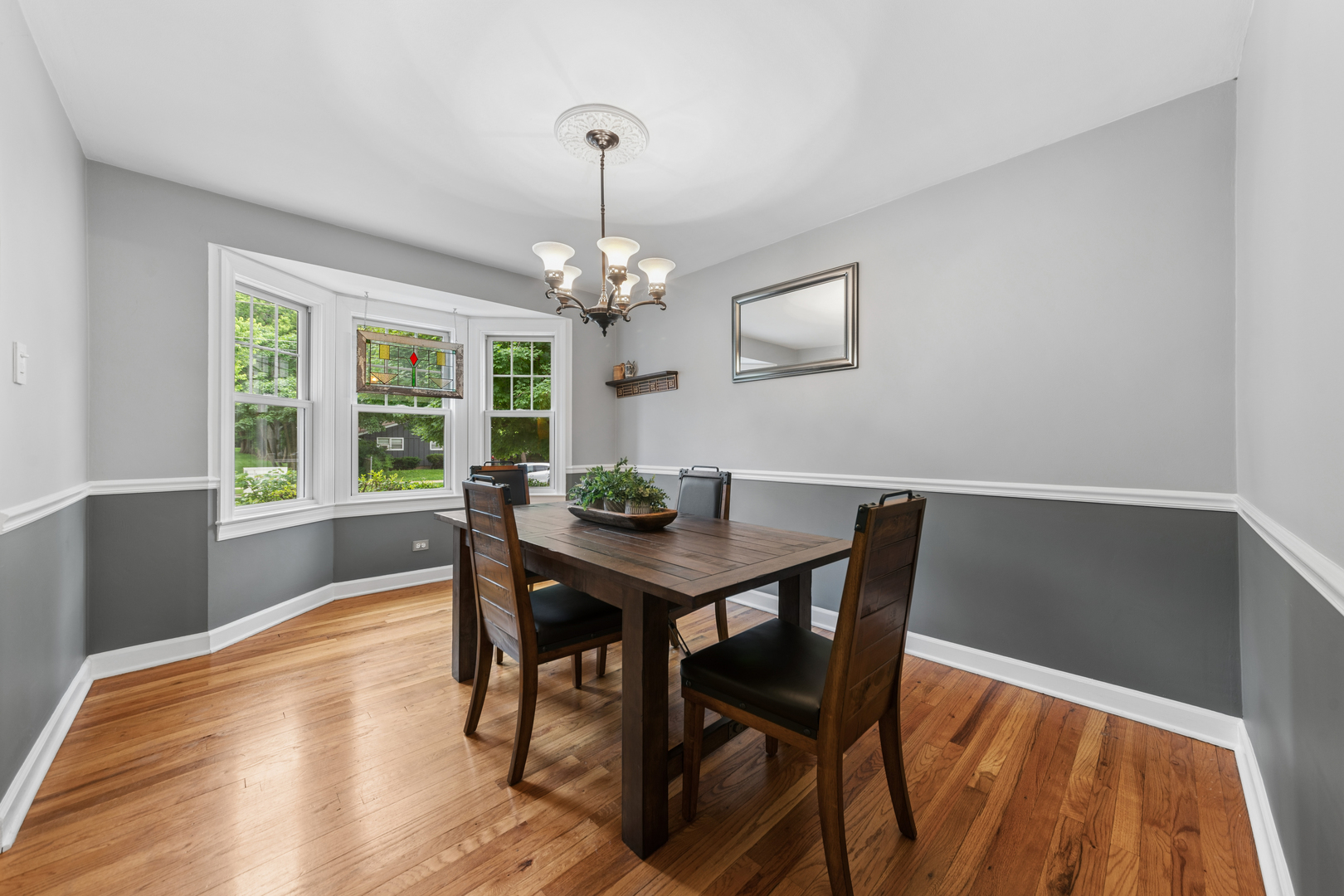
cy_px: 448
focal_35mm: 12
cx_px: 672
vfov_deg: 90.0
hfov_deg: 112.6
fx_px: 448
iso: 160
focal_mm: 12
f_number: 10
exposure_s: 1/1.67
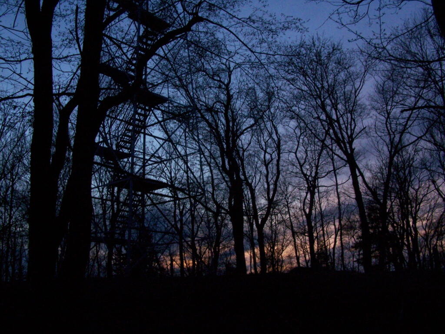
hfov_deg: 49.0
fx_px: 489
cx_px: 222
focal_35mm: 38
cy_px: 167
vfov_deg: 37.7
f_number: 8
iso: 400
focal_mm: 6.3
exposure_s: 1/60
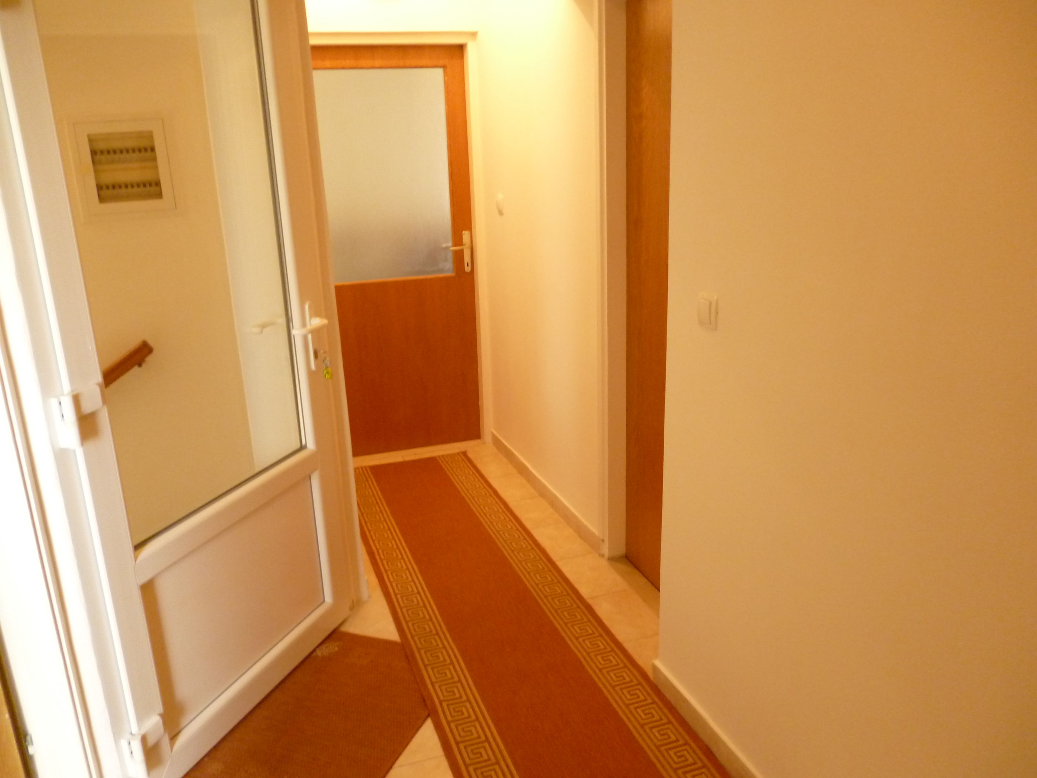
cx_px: 518
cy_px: 389
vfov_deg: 49.7
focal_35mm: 28
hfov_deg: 63.4
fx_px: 839
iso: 400
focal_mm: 5
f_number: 3.1
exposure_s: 1/25
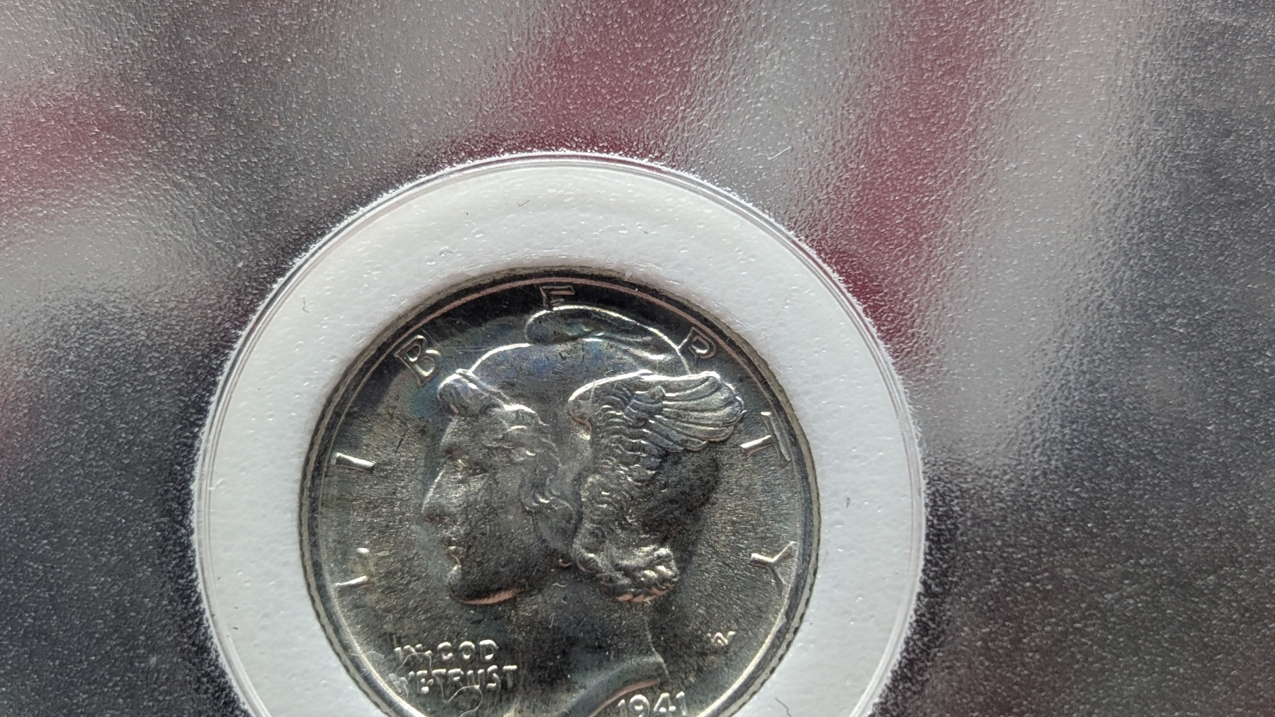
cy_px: 372
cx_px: 644
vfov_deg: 16.8
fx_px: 2434
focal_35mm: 72
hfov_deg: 29.4
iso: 42
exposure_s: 1/45.7
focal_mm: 6.9
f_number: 1.68
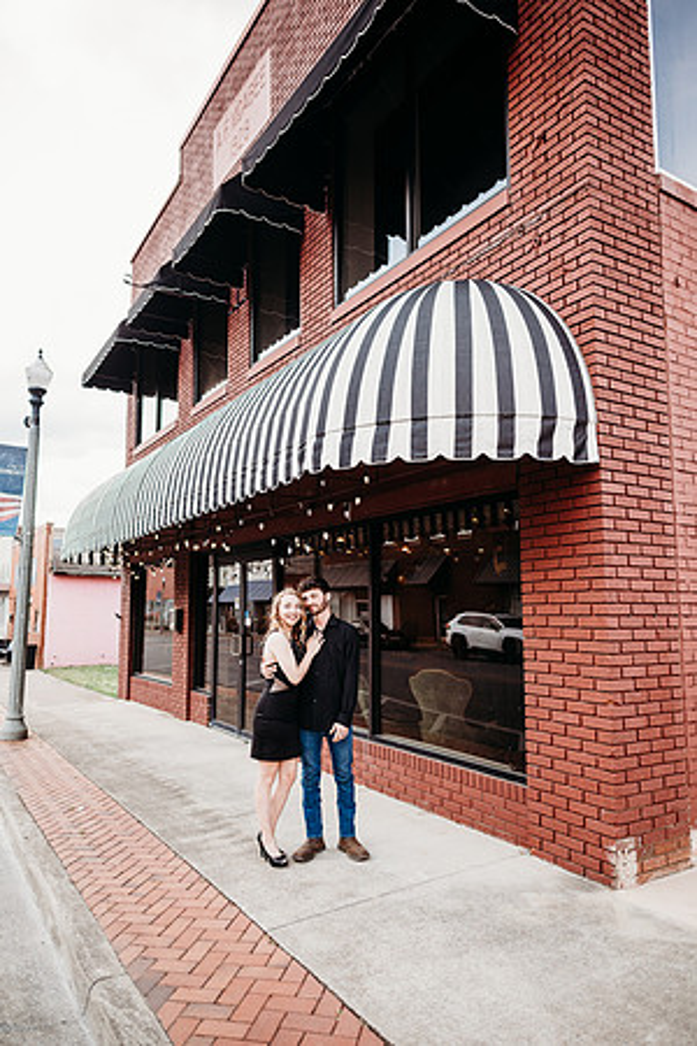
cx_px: 348
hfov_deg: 53.1
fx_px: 697
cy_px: 523
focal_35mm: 24
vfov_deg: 73.7
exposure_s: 1/640
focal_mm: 24
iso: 250
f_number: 2.8
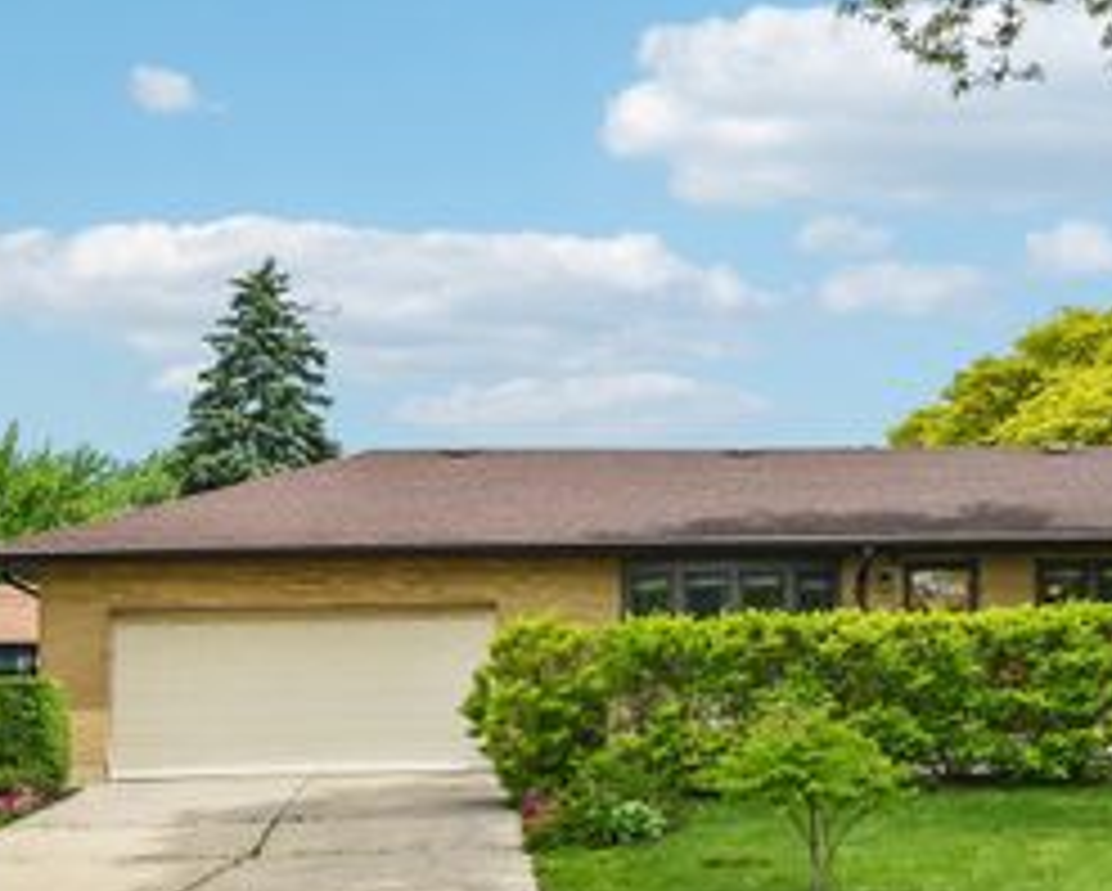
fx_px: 1877
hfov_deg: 32.9
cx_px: 639
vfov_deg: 26.7
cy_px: 515
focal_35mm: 57
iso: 500
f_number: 8
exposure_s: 1/1000
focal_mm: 20
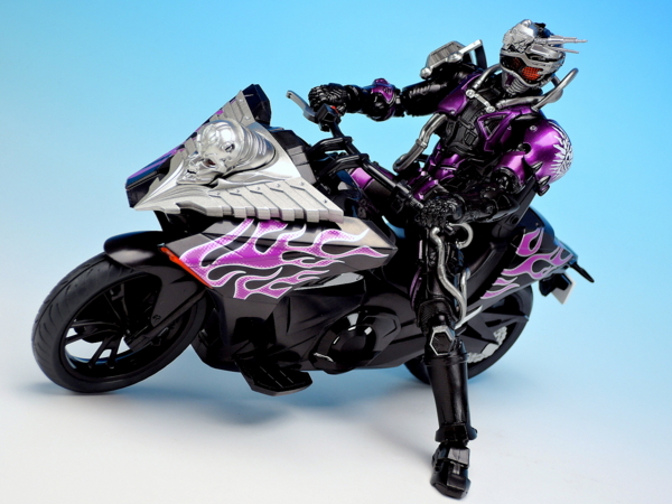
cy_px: 252
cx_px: 336
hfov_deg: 29.0
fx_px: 1301
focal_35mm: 67
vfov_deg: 21.9
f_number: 4
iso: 80
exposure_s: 1/5
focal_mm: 14.3
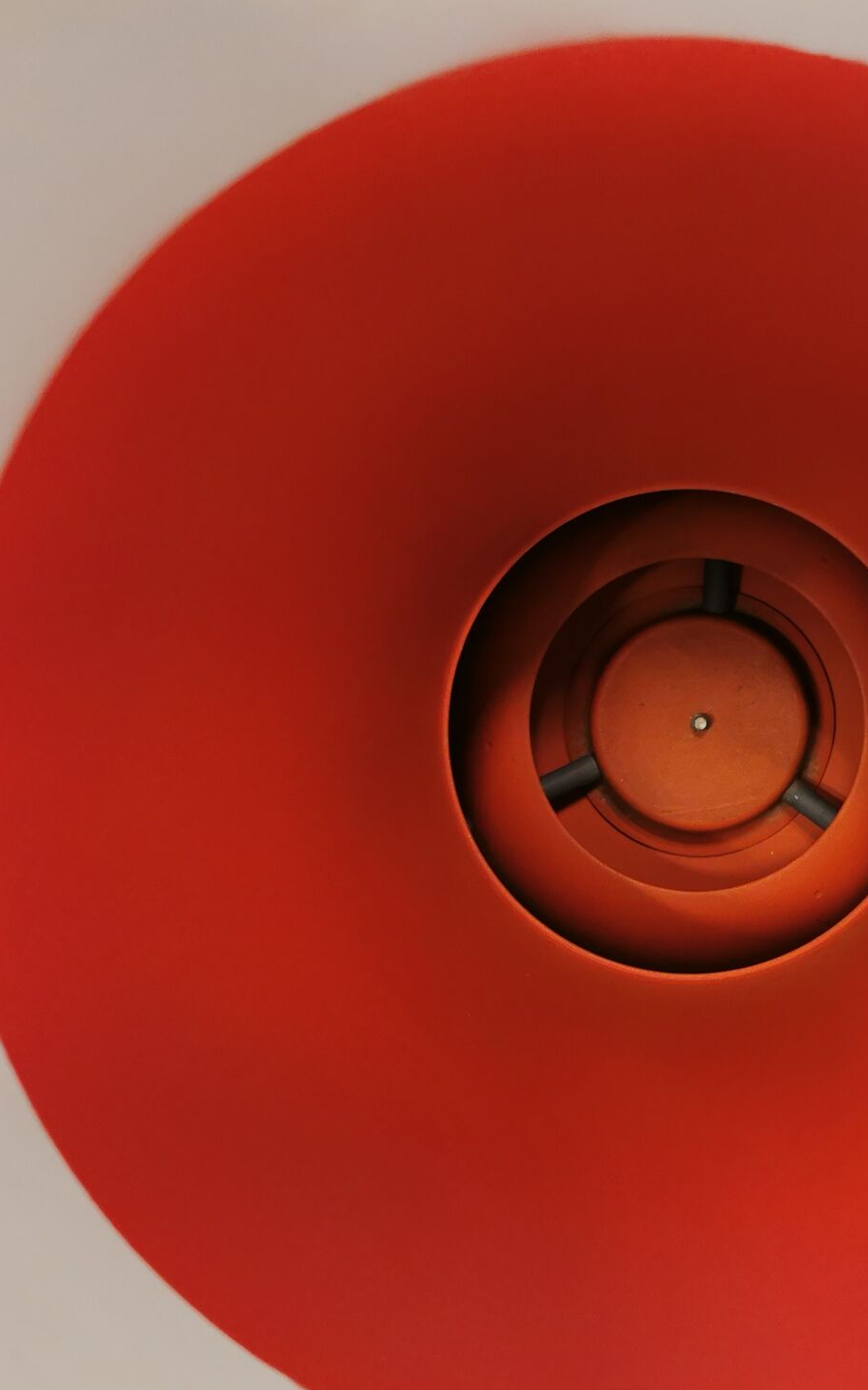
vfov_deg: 50.4
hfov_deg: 31.2
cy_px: 697
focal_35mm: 39
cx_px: 789
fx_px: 1477
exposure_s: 1/50
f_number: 1.6
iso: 160
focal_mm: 5.56
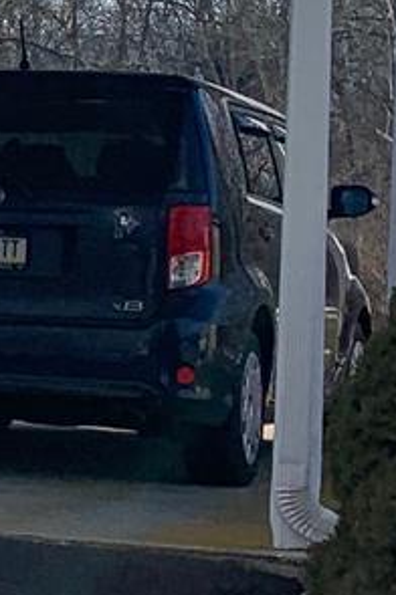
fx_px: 3109
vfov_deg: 10.9
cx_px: -1196
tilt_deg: -1.4
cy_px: 254
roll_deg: -2.2
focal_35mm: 188
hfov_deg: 6.1
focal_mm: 4.25
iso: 25
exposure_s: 1/2915
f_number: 1.8
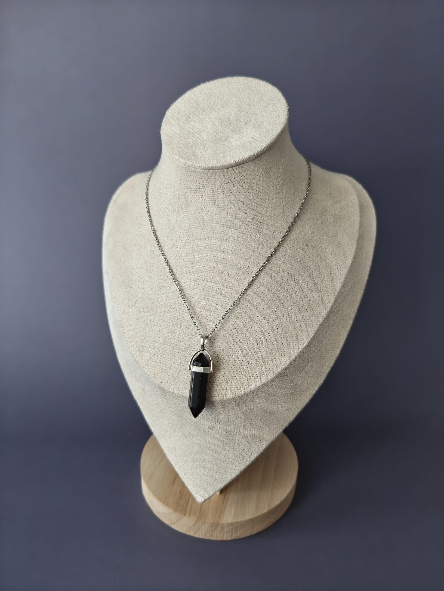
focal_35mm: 24
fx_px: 410
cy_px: 296
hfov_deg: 56.8
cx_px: 222
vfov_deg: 71.6
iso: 353
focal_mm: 6.57
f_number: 1.68
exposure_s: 1/50
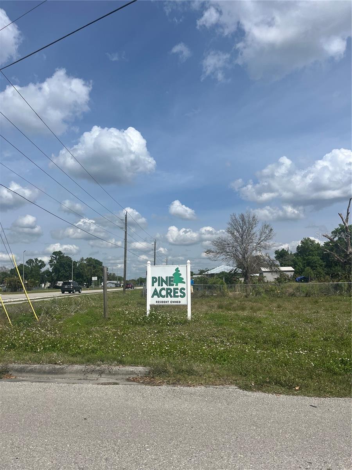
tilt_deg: +2.7
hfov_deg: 53.1
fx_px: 353
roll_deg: +0.5
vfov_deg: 67.3
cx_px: 176
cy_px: 235
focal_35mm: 26
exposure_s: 1/7874
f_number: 1.6
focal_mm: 5.1
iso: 50
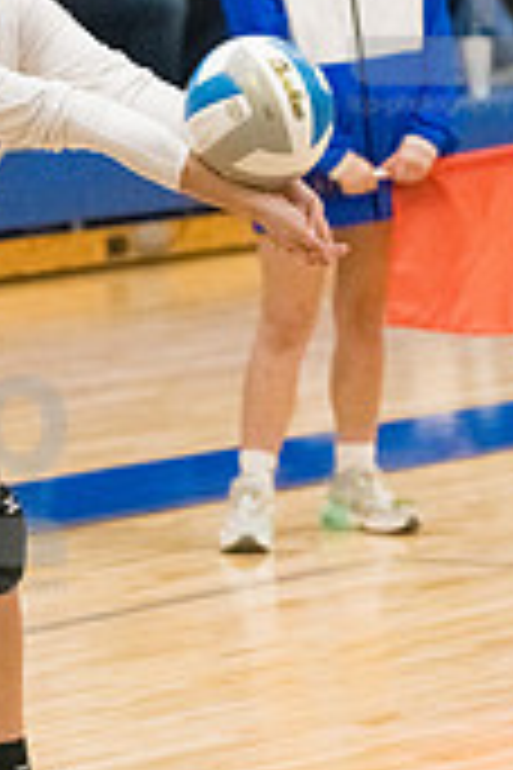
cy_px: 473
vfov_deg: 5.8
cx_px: -40
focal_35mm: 356
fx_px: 7609
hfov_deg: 3.9
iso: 10000
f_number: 4.5
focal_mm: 135
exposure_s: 1/1600
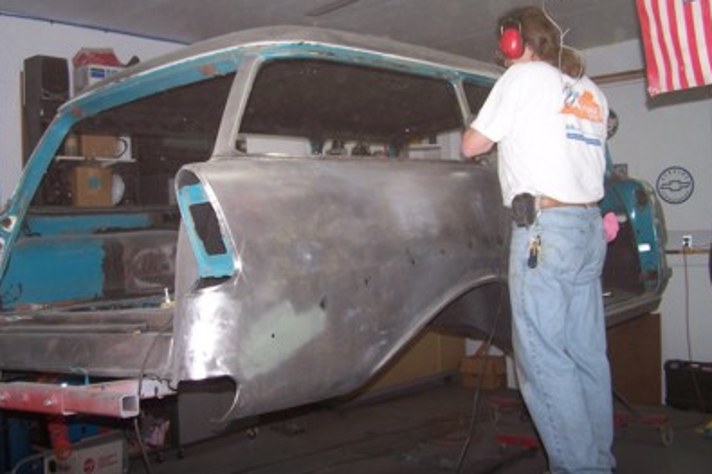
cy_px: 214
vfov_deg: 33.3
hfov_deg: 48.5
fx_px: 791
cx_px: 357
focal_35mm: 40
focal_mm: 6.3
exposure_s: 1/60
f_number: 2.8
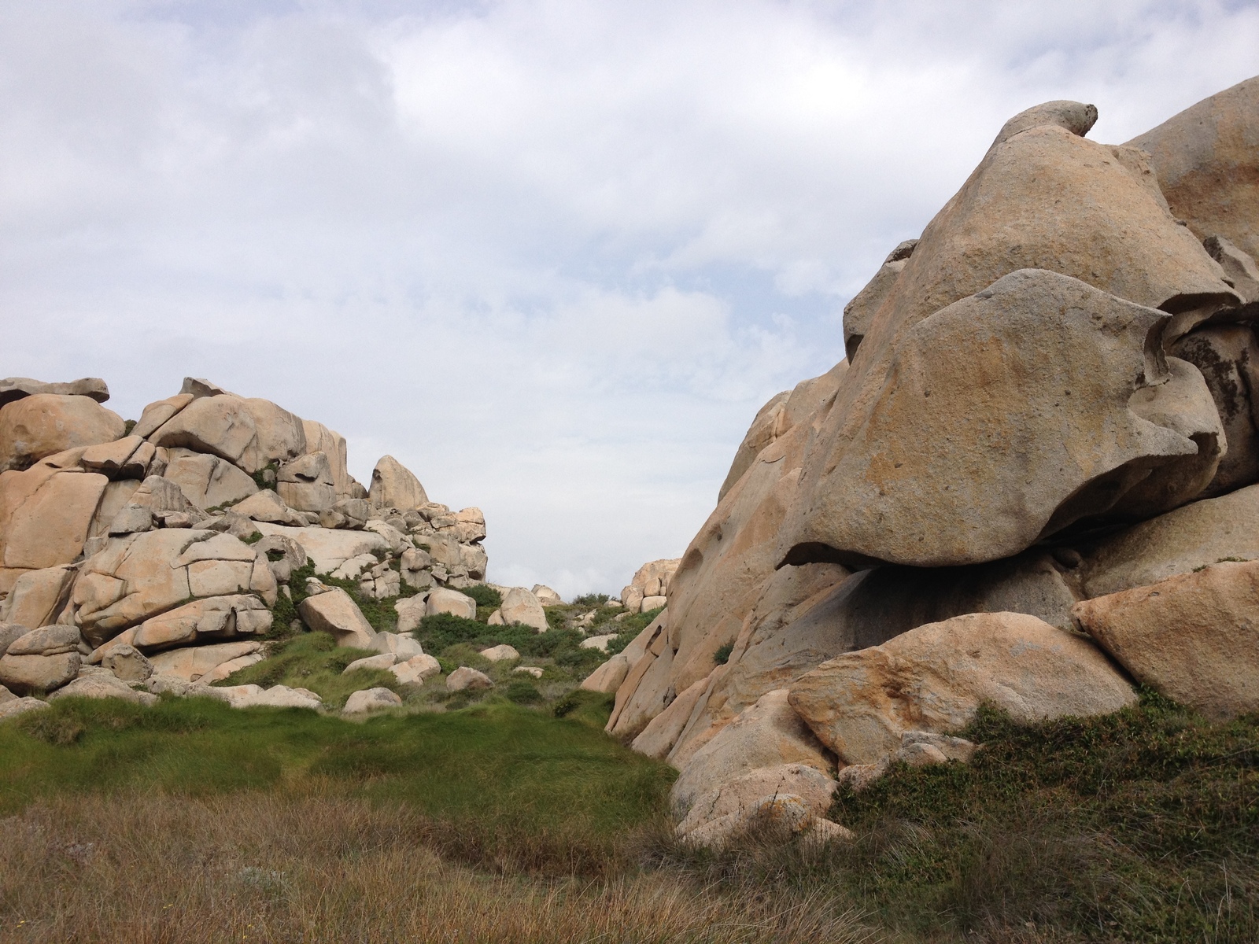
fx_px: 1273
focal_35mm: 35
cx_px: 630
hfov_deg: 52.6
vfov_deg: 40.7
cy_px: 472
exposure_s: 1/1842
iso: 64
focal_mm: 4.28
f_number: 2.4
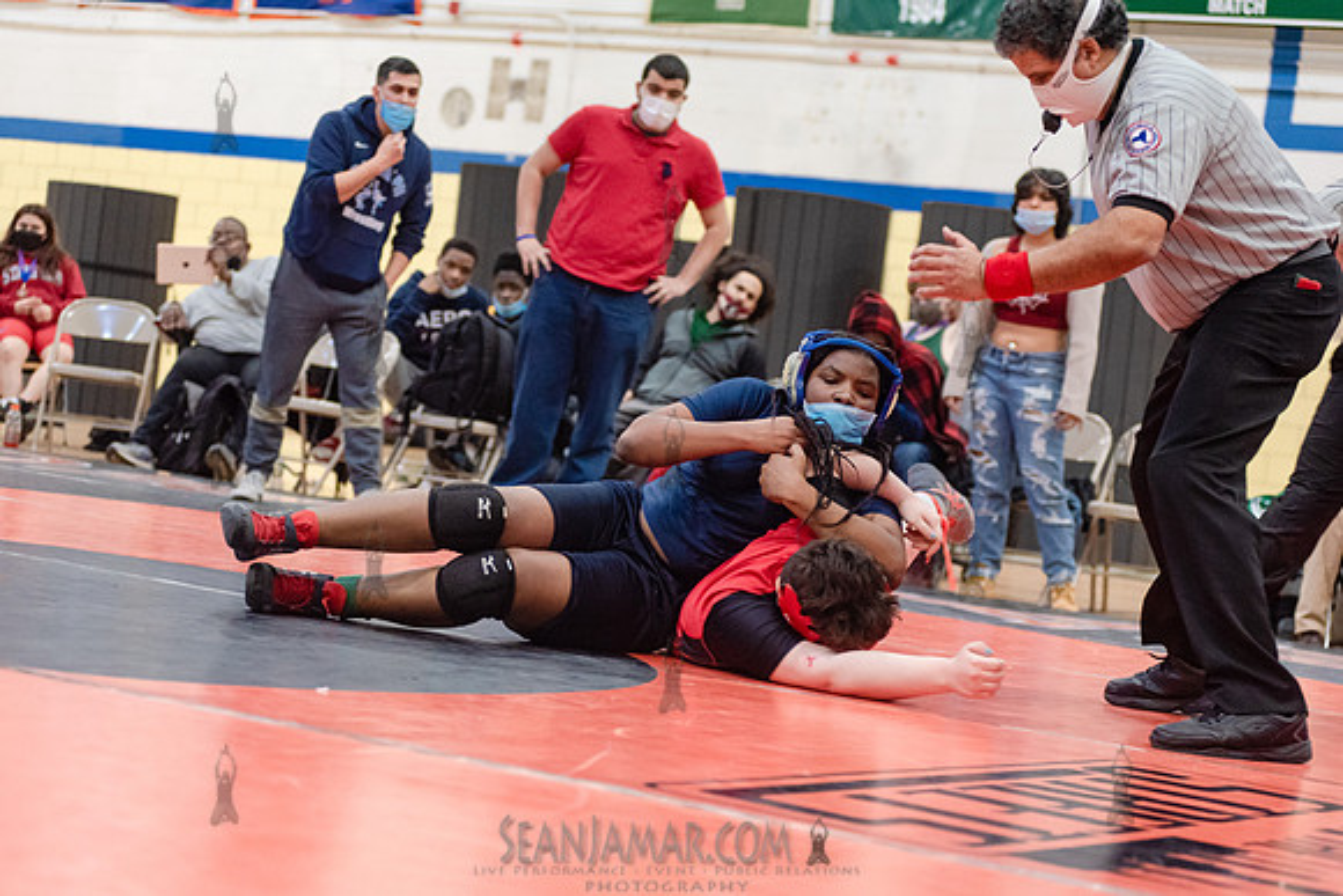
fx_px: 3090
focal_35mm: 83
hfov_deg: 24.5
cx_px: 672
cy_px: 448
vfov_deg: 16.5
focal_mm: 80
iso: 4000
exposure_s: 1/320
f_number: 3.5
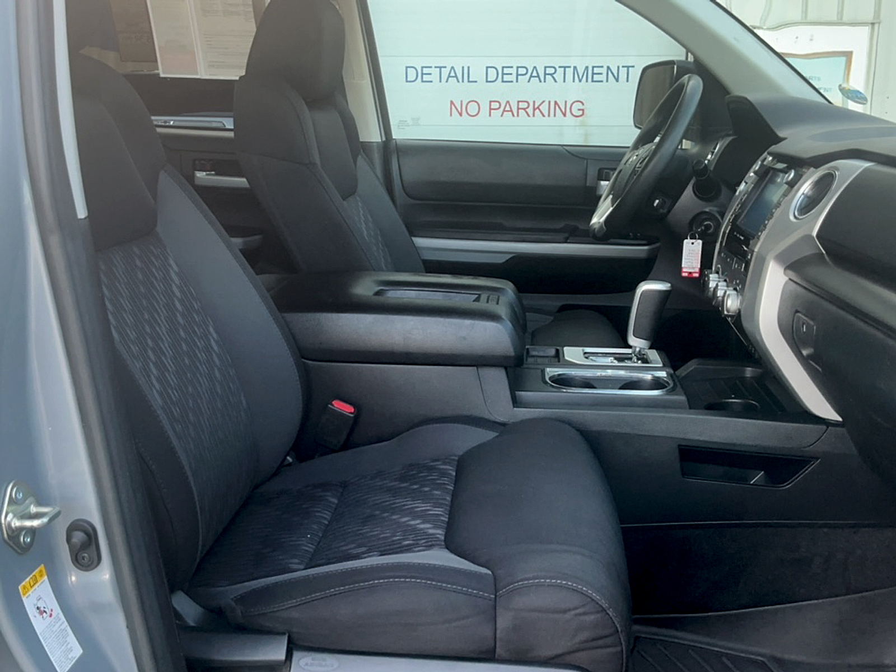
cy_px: 336
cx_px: 448
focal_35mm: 30
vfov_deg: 46.8
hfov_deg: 60.0
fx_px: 777
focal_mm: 3
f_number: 1.8
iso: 32
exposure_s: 1/60
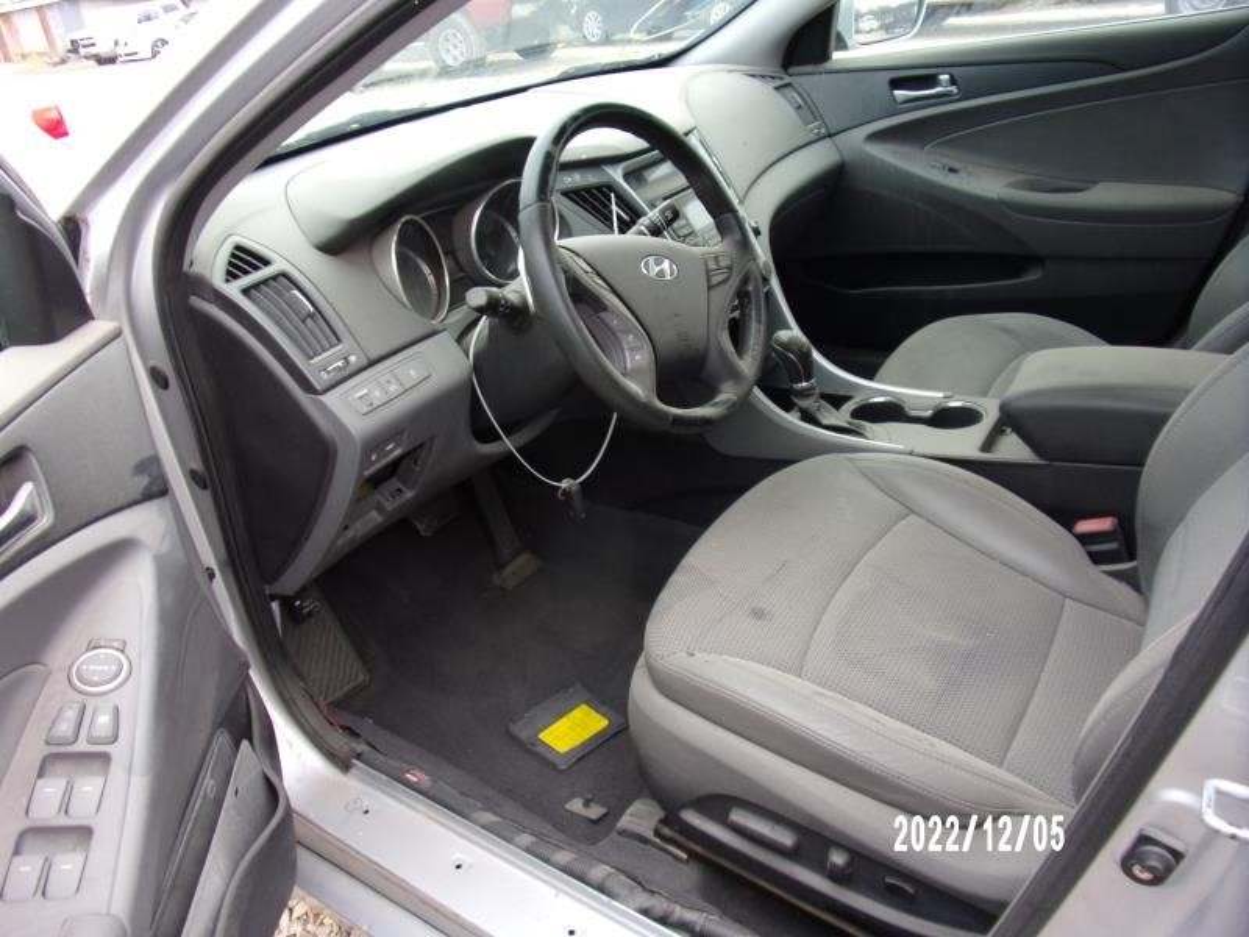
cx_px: 624
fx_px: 866
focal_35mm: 24
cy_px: 468
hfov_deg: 71.6
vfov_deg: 56.8
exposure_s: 1/80
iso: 80
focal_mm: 4.3
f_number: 3.3
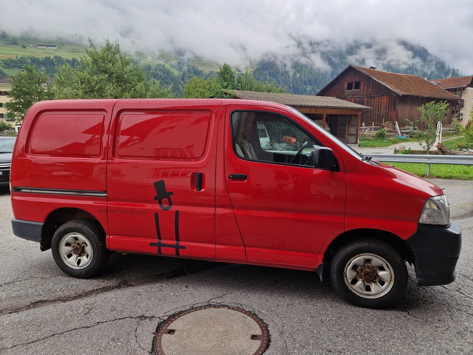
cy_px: 178
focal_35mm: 23
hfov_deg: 73.9
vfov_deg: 58.9
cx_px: 236
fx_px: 314
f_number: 1.8
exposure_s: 1/435
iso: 50
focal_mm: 5.4
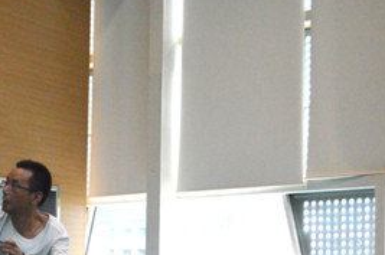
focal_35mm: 81
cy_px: 269
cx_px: 108
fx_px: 865
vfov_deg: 16.4
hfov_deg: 24.9
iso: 2500
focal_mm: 24
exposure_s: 1/500
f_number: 4
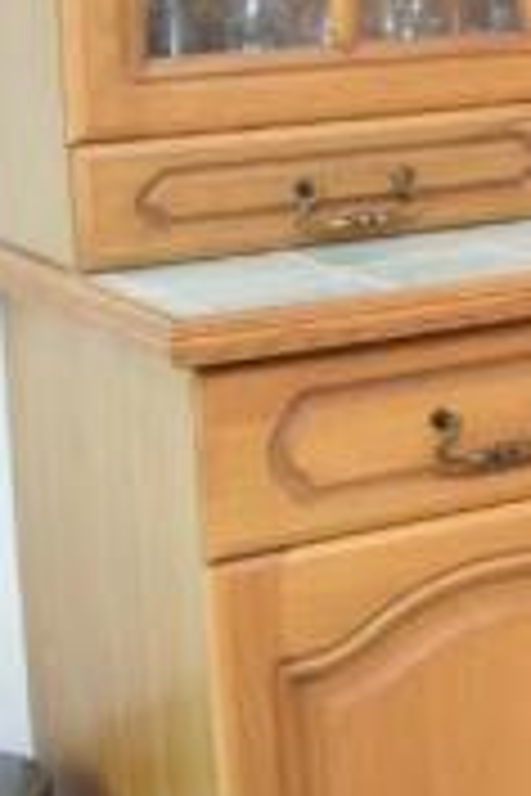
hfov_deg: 10.8
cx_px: 1429
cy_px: -79
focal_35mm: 100
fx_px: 2212
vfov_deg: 19.5
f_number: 5.6
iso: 400
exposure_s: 1/60
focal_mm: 18
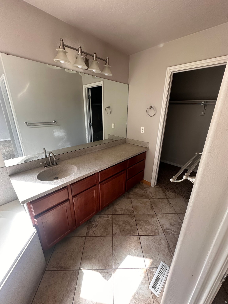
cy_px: 152
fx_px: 123
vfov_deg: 102.1
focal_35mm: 14
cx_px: 114
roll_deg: -0.9
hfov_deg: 85.7
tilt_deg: -17.8
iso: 200
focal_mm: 2.22
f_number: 2.2
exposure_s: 1/99
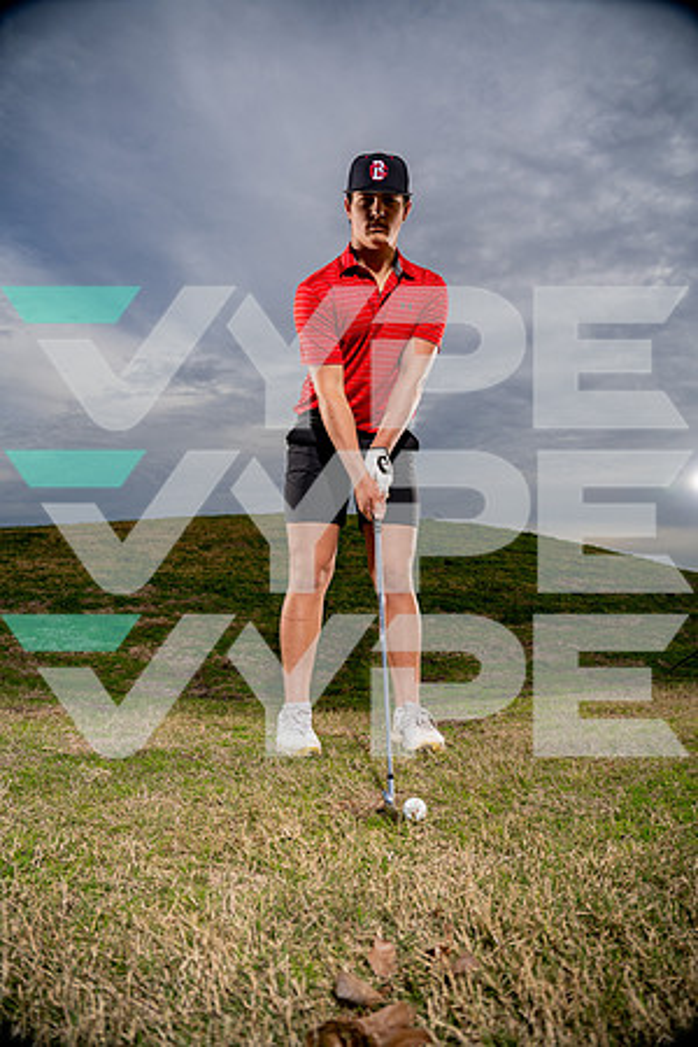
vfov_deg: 84.0
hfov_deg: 61.9
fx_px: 582
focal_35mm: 20
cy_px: 524
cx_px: 349
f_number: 4
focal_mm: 20
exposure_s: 1/1000
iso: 100
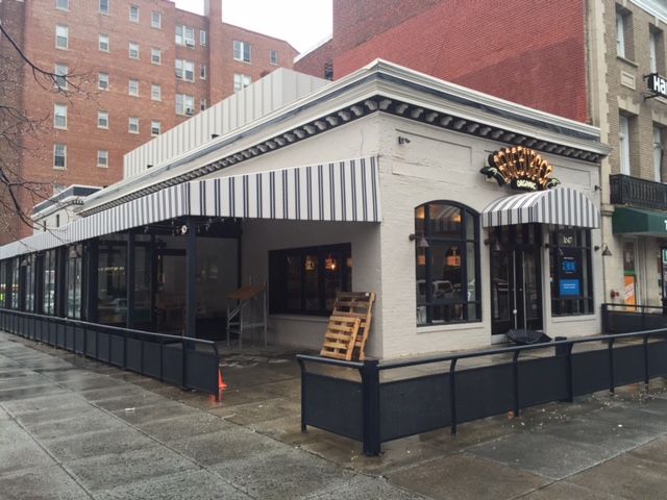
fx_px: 559
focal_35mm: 29
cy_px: 250
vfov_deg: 48.2
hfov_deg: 61.7
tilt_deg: +4.4
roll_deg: +0.3
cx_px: 334
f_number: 2.2
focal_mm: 4.15
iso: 40
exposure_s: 1/120
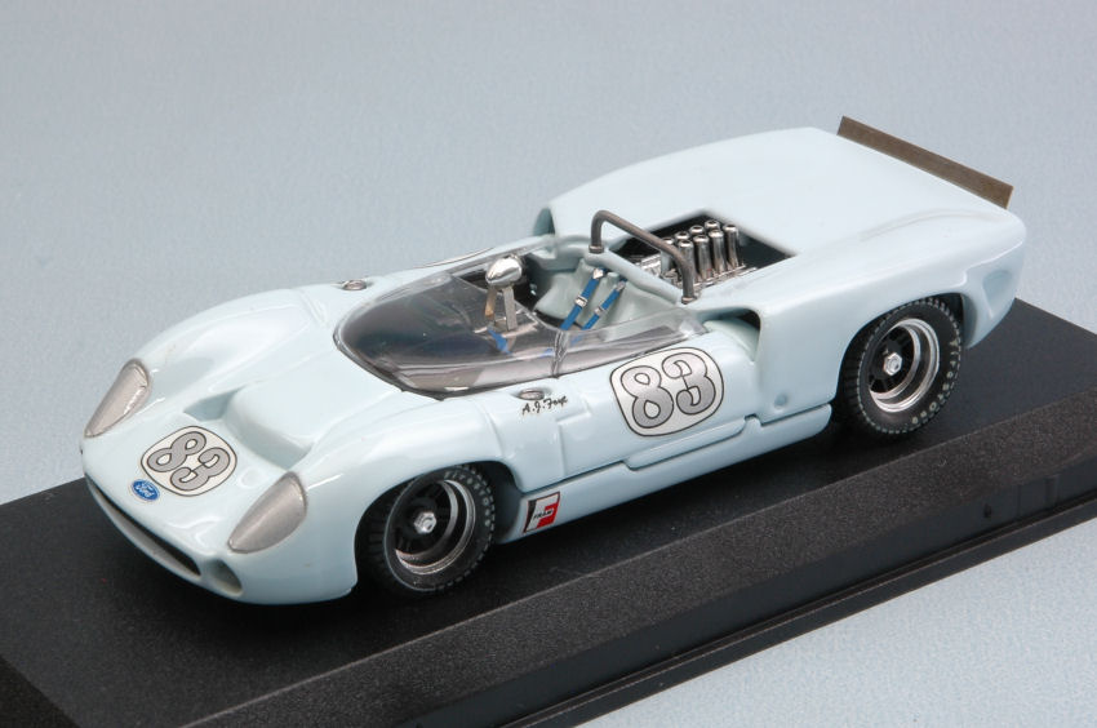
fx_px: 3195
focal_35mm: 105
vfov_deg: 13.0
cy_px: 364
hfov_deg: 19.5
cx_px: 548
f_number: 29
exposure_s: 1/1.3
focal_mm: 70
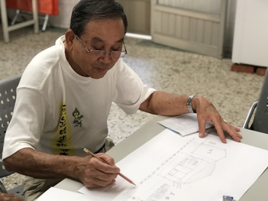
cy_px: 109
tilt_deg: -26.1
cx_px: 118
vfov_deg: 22.6
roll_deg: +2.0
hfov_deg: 29.8
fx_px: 503
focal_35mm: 65
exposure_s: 1/30
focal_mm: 6.6
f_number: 2.8
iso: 125
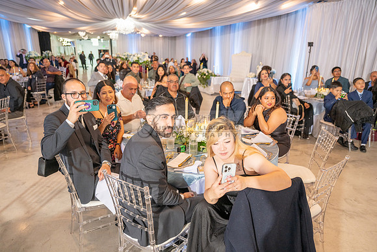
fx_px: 251
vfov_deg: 53.2
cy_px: 126
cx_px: 188
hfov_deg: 73.7
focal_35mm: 24
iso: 640
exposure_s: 1/125
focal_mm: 24
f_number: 2.8
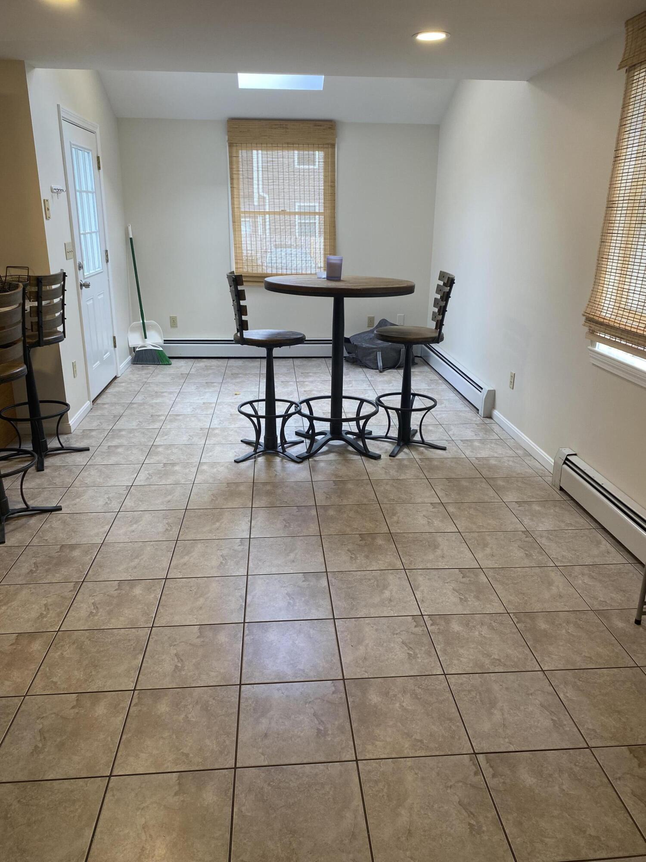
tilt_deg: -18.2
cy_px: 431
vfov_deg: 67.3
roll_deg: +0.2
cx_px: 323
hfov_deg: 53.1
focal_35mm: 26
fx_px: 647
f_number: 1.8
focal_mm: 4.25
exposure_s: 1/60
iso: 64
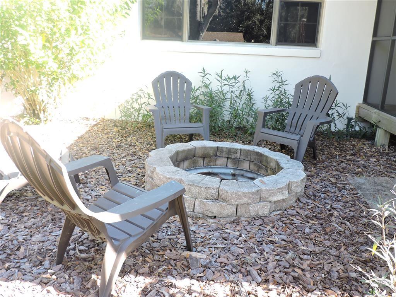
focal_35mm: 33
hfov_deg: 55.4
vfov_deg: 42.9
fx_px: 378
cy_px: 148
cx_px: 198
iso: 110
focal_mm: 5.9
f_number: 3.2
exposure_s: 1/50
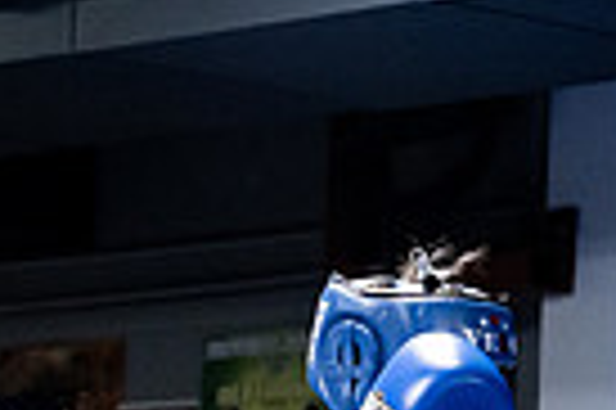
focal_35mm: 276
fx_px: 4717
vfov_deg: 4.9
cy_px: 759
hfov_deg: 7.4
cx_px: 823
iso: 8000
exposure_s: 1/1000
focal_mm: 65
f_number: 2.8
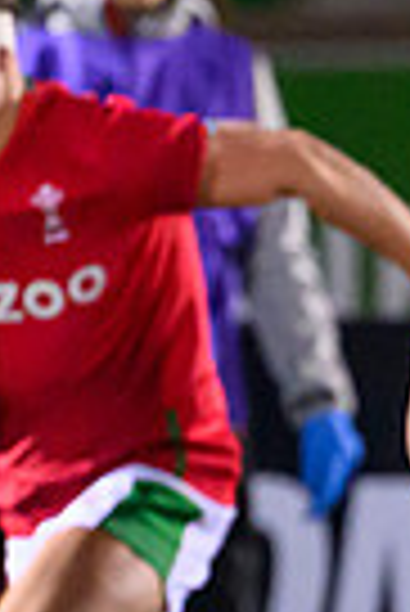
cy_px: 925
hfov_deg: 0.5
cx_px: 931
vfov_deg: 0.7
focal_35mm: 2877
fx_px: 49020
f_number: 3.2
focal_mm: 400
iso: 6400
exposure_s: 1/800
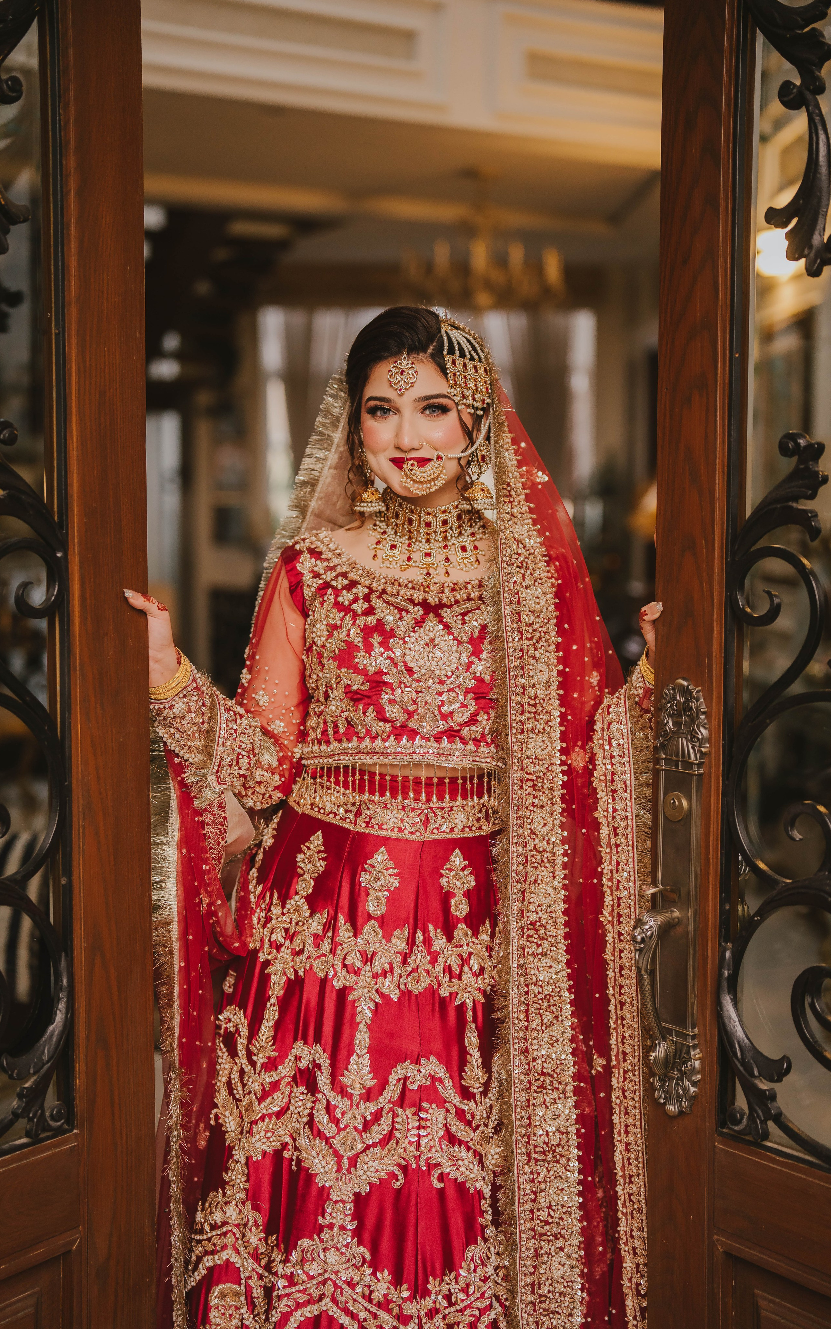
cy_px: 664
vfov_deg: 39.6
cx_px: 390
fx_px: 1848
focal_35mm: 51
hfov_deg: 25.3
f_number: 1.8
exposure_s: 1/200
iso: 1000
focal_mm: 50
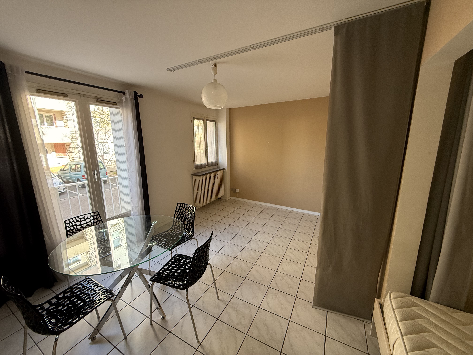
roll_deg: -0.2
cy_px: 178
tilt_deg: -11.6
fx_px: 191
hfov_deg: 102.1
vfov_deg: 85.7
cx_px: 236
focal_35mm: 14
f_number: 2.2
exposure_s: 1/99
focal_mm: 2.22
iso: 160
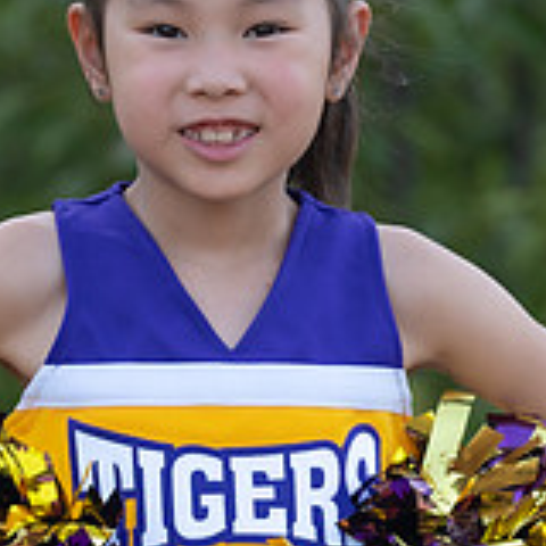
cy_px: 459
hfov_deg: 3.8
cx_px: 433
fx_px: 8334
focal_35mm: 467
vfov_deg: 3.8
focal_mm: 104
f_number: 2.8
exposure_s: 1/320
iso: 200
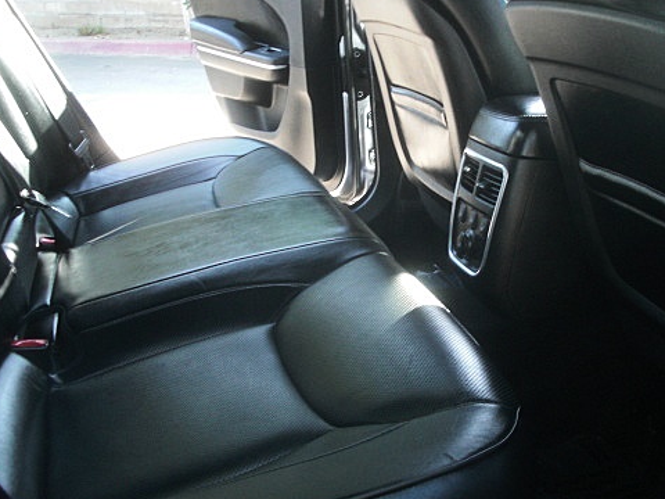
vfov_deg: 30.3
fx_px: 922
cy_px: 244
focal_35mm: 48
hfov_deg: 39.5
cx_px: 402
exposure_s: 1/80
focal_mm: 6.3
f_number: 2.8
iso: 200
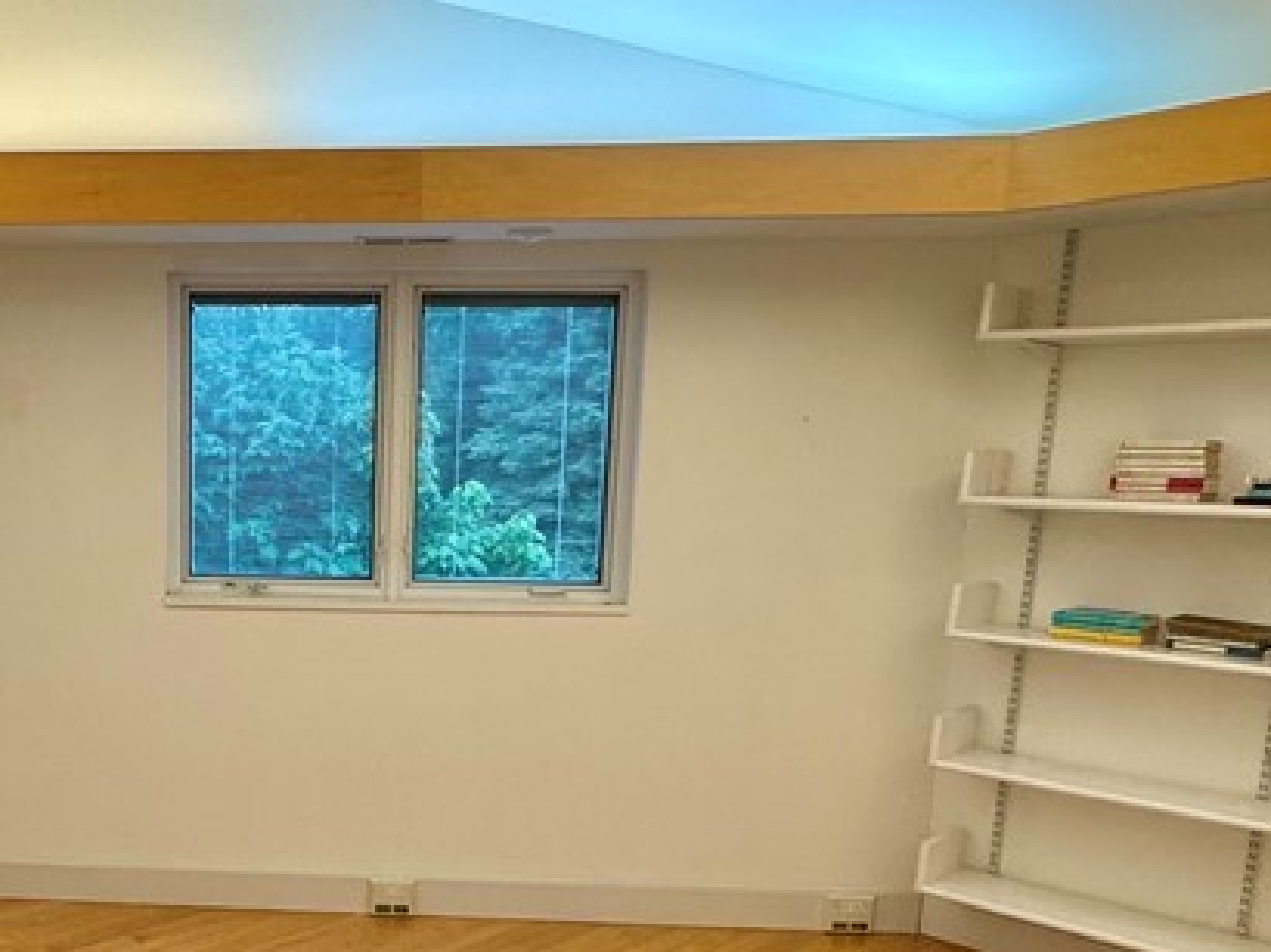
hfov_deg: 49.5
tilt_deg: -8.3
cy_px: 679
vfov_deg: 39.9
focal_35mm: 35
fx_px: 1284
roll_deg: +1.6
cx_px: 248
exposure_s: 1/120
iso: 125
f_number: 2.2
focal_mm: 2.22
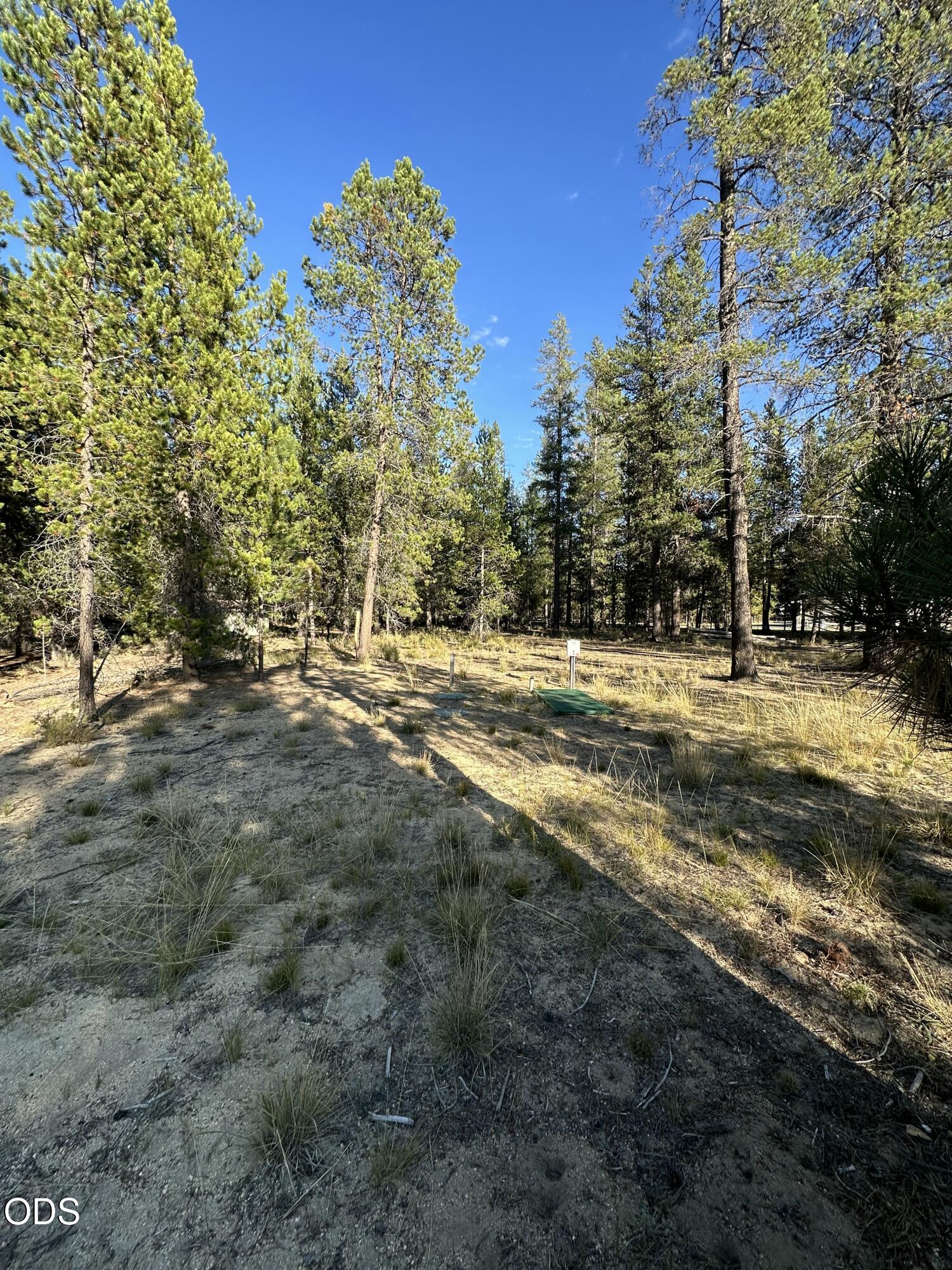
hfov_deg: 85.7
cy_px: 635
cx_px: 476
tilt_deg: -2.0
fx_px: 513
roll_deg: -0.5
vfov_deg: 102.1
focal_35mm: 14
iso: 40
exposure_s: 1/471
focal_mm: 2.22
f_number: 2.2
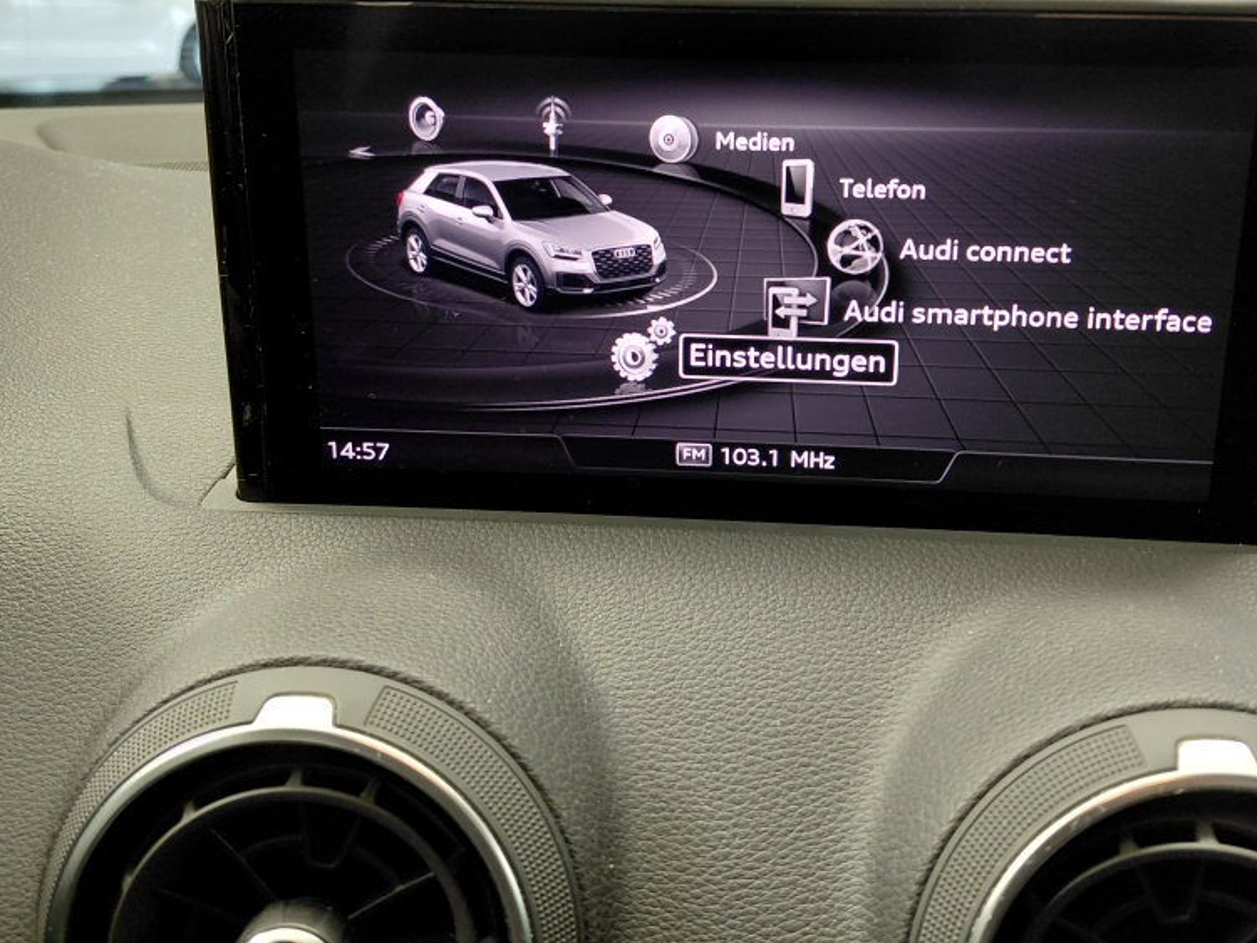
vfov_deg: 41.4
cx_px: 747
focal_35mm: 34
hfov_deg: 53.6
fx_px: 1235
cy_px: 332
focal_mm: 4.69
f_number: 1.8
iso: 320
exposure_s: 1/60
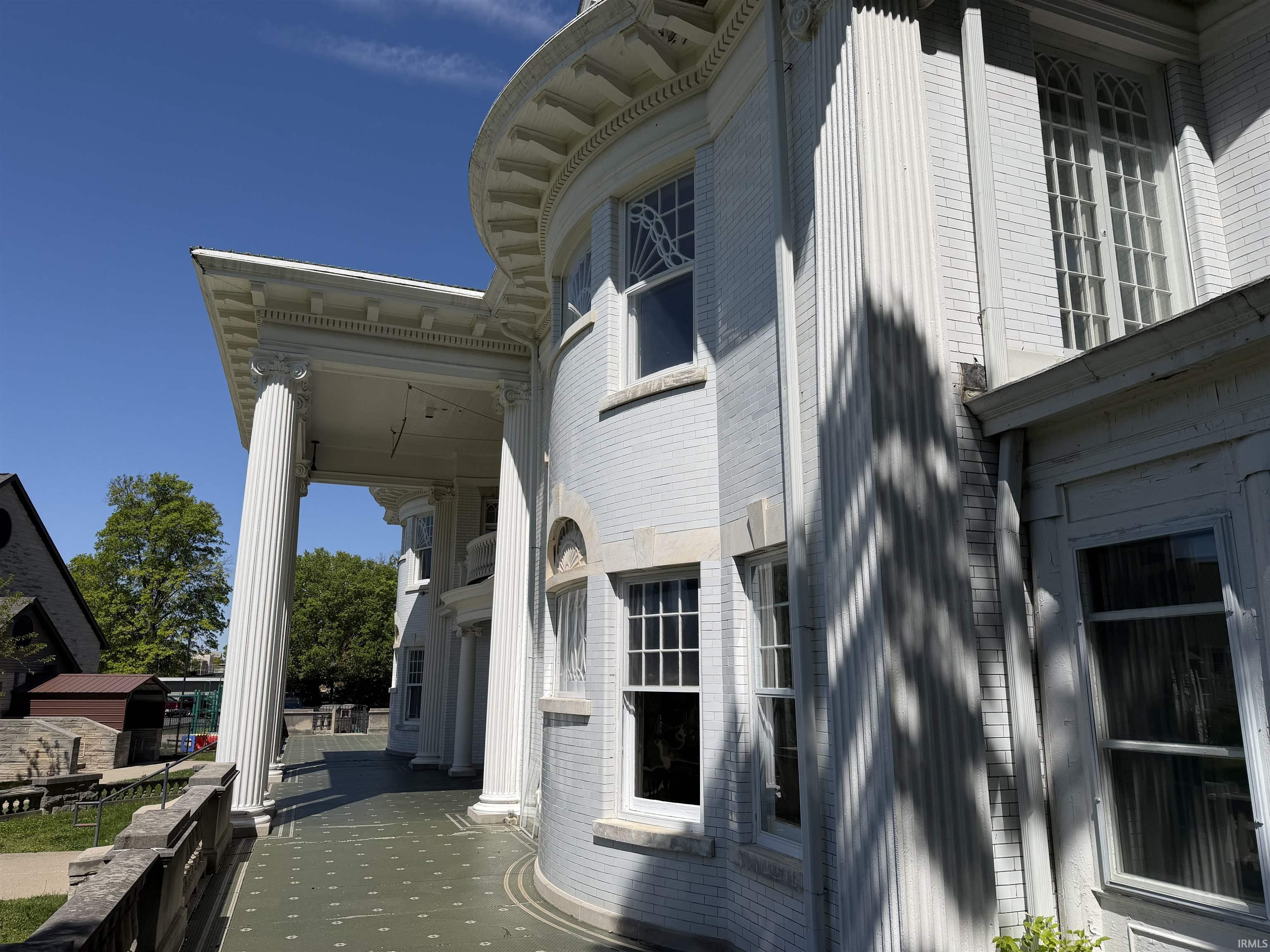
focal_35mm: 24
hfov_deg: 71.6
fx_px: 881
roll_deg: +0.5
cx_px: 635
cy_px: 476
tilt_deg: +13.3
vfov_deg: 56.8
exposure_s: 1/9091
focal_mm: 6.76
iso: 80
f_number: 1.78
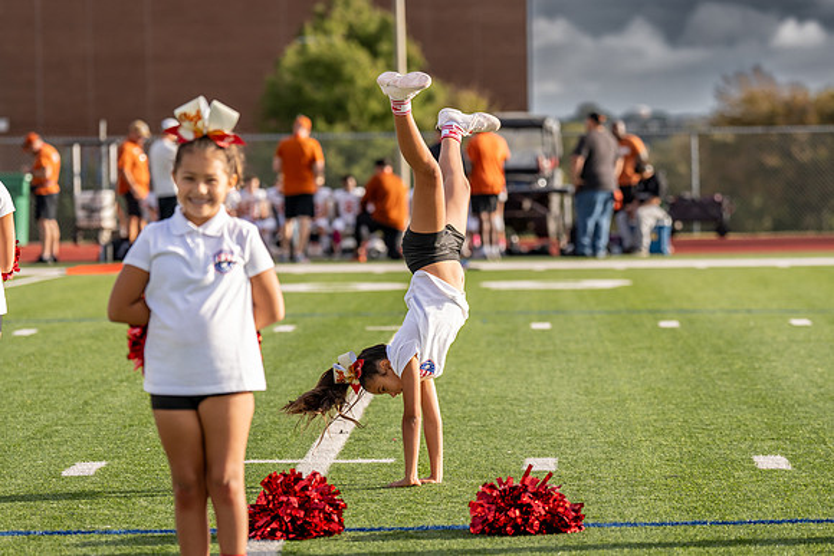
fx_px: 4059
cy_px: 306
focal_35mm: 175
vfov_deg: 7.8
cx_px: 401
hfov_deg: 11.7
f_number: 2.8
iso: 250
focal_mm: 122
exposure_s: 1/3200
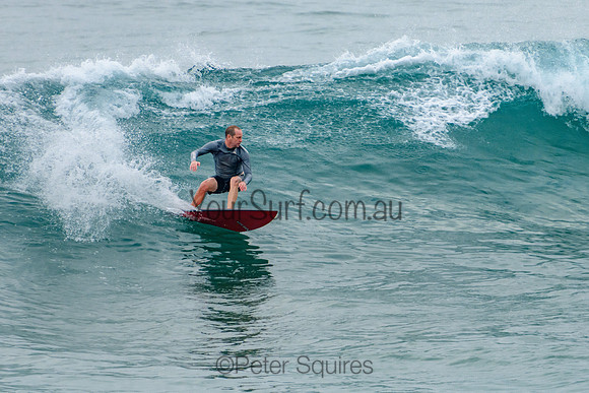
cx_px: 282
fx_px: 8991
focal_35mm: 549
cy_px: 156
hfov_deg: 3.8
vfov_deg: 2.5
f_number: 5.6
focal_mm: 400
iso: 500
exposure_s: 1/1250
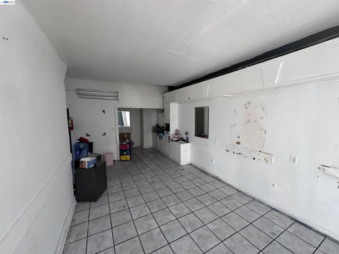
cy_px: 127
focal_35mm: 14
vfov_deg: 85.7
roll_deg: +1.2
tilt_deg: -4.6
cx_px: 170
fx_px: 137
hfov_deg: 102.1
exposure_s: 1/88
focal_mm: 2.22
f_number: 2.2
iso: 320
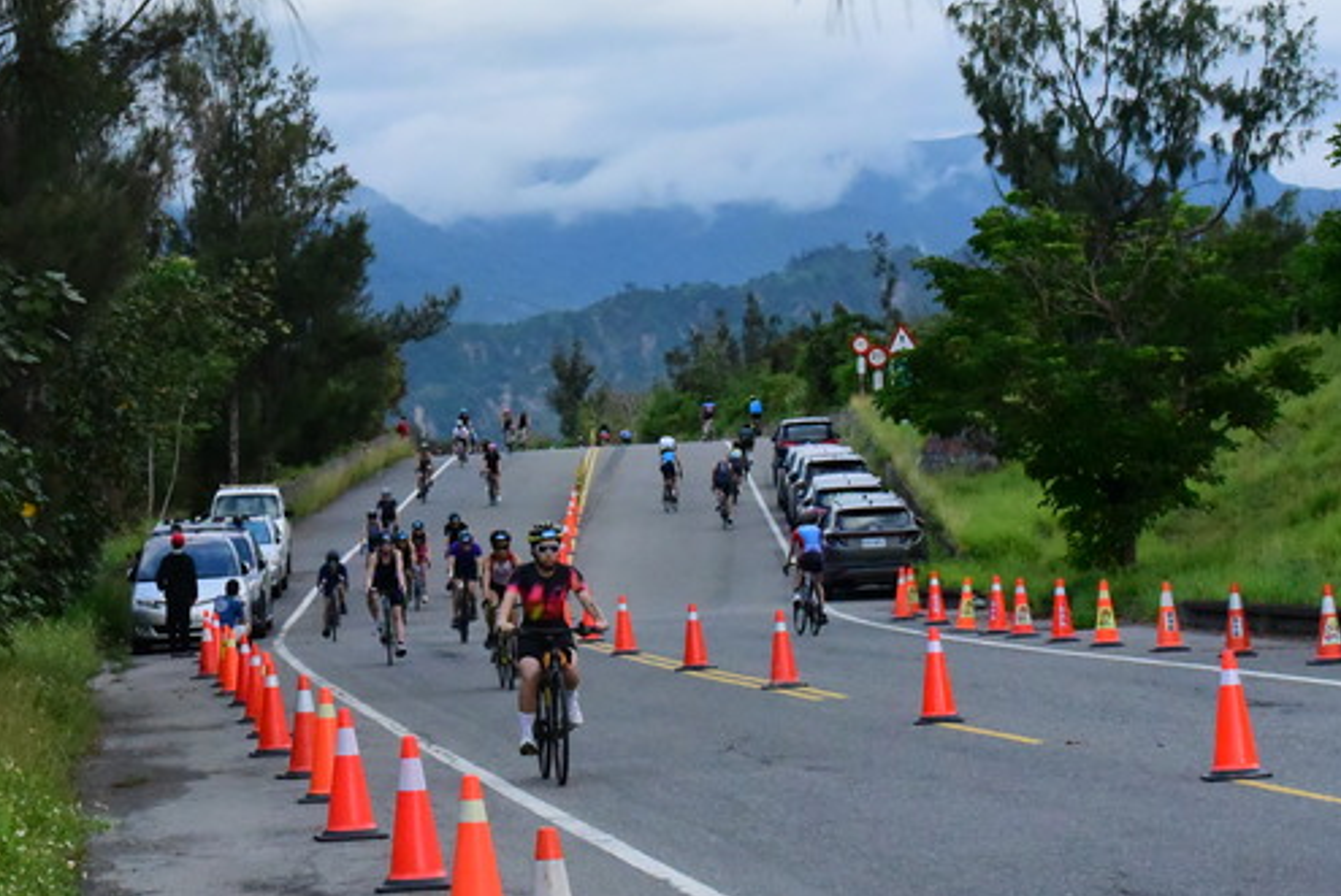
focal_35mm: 145
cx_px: 561
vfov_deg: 9.5
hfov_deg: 14.1
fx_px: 5406
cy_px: 573
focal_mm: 92
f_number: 14
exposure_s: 1/3200
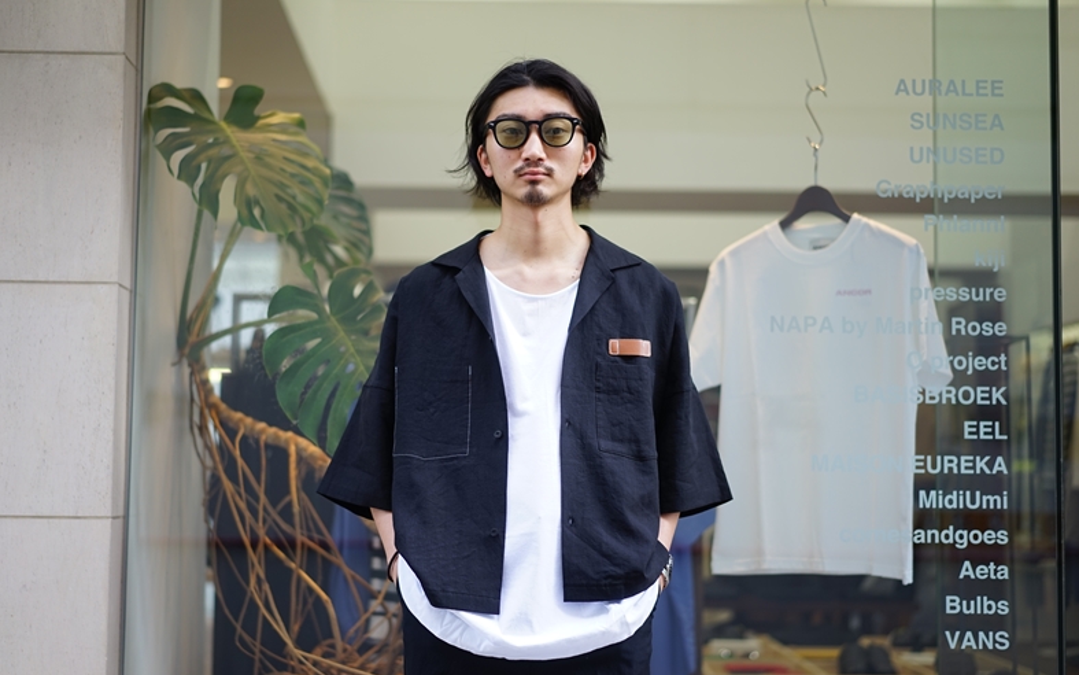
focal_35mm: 57
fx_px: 1676
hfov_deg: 35.7
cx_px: 537
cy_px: 349
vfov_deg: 22.8
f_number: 1.8
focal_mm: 55
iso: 100
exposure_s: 1/160
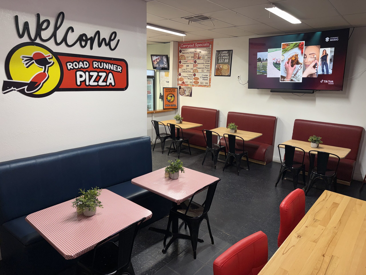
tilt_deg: -12.9
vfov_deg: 56.8
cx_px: 183
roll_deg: -2.2
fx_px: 254
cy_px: 138
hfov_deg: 71.6
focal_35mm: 24
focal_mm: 6.76
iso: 80
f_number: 1.78
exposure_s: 1/120
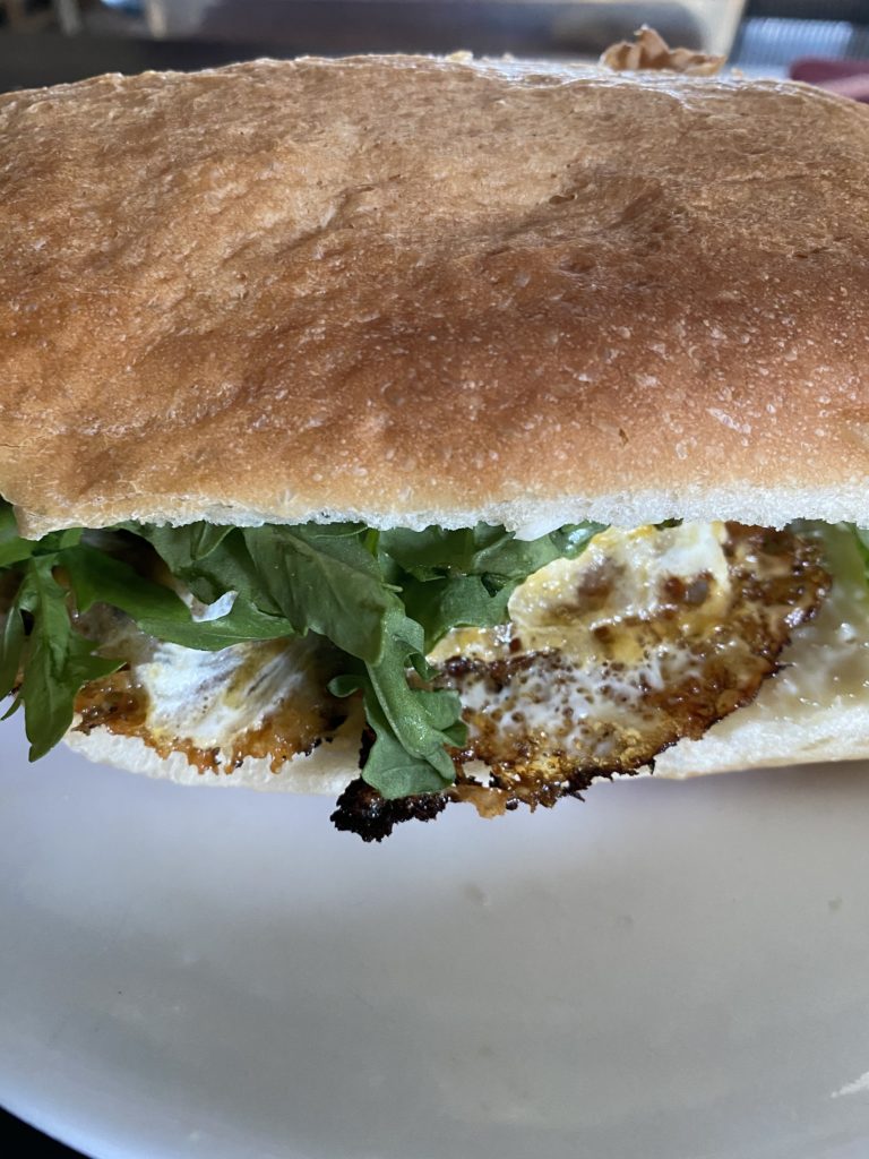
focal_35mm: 26
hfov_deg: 53.1
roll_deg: -1.1
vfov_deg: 67.3
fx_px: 870
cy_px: 580
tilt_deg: -40.1
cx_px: 434
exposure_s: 1/60
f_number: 1.8
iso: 400
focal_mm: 4.25
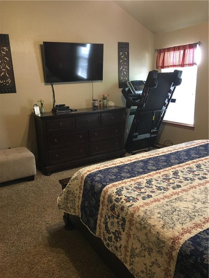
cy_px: 139
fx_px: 233
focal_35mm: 29
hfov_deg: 48.2
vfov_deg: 61.7
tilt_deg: -15.8
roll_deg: +1.7
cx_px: 104
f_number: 2.2
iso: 200
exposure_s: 1/24
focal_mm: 4.15
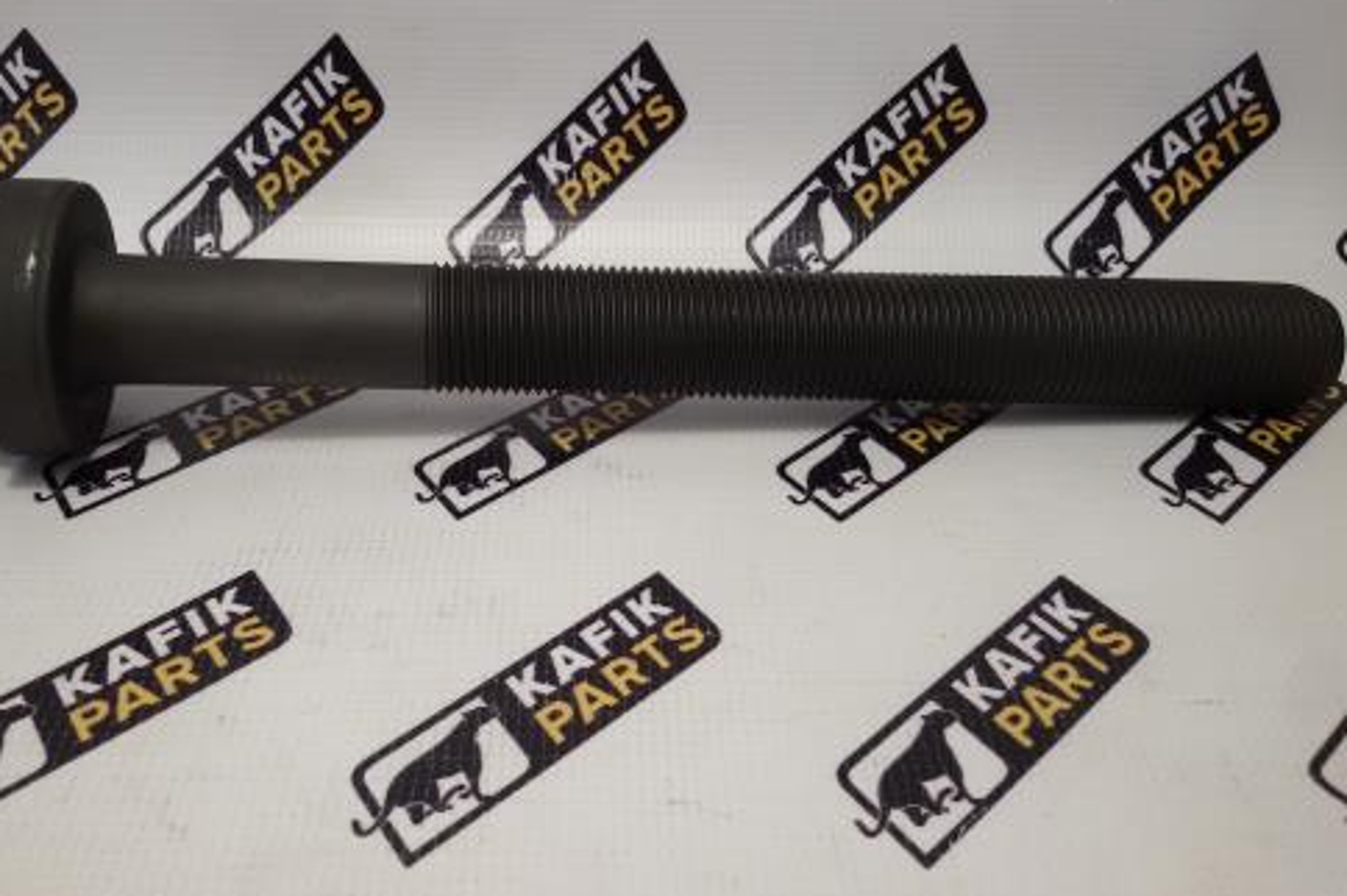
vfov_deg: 36.8
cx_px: 607
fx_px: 1346
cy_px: 388
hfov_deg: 53.1
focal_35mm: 36
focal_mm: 2.93
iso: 50
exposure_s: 1/50
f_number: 2.4
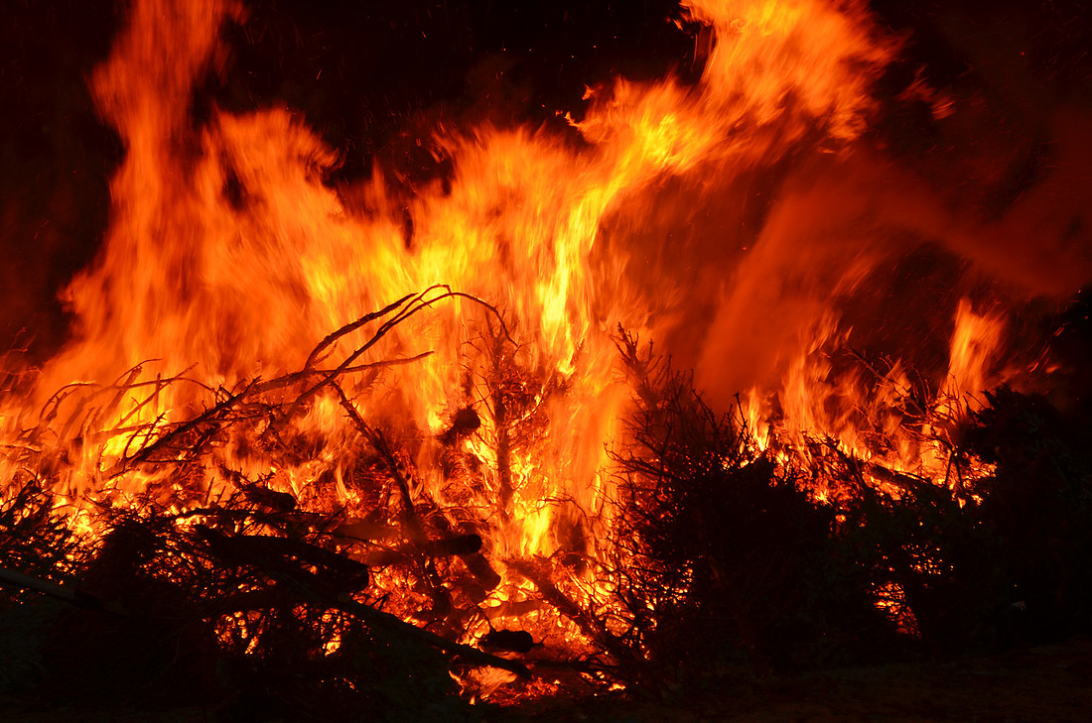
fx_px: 2498
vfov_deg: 16.5
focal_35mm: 82
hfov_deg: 24.7
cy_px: 362
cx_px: 546
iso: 100
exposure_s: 1/50
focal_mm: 55
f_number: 5.6
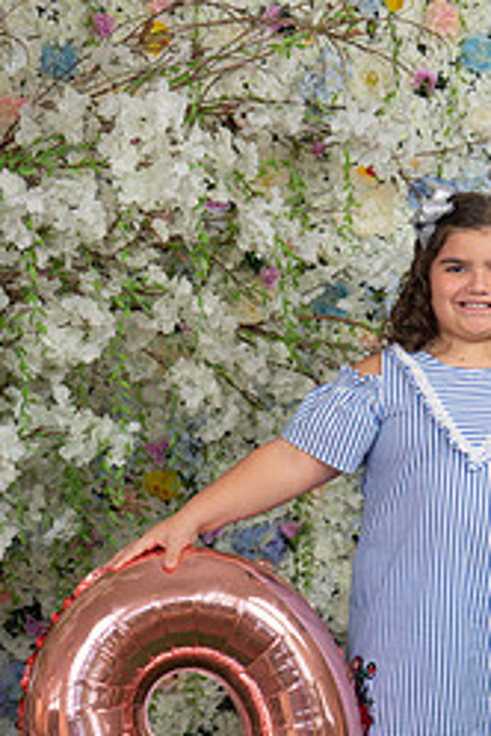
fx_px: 1371
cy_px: 553
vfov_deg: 29.6
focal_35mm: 67
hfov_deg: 20.0
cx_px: 417
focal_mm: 37
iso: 800
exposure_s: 1/125
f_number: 4.5
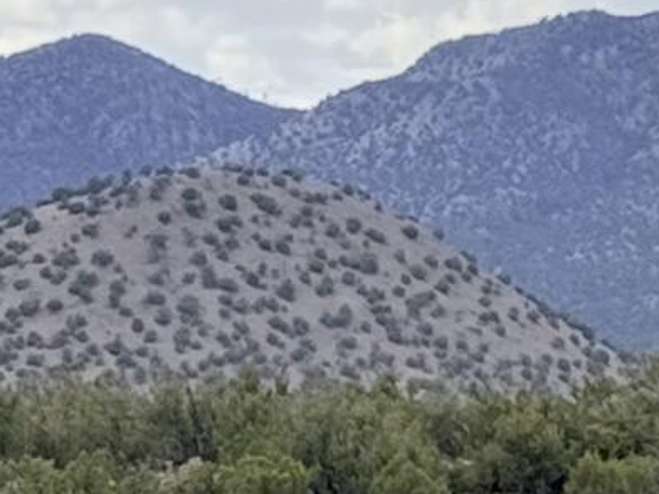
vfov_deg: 4.1
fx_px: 6987
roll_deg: +0.6
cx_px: 1792
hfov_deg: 5.2
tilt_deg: +1.1
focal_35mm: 367
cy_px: 118
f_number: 1.78
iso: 100
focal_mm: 6.76
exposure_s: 1/2208
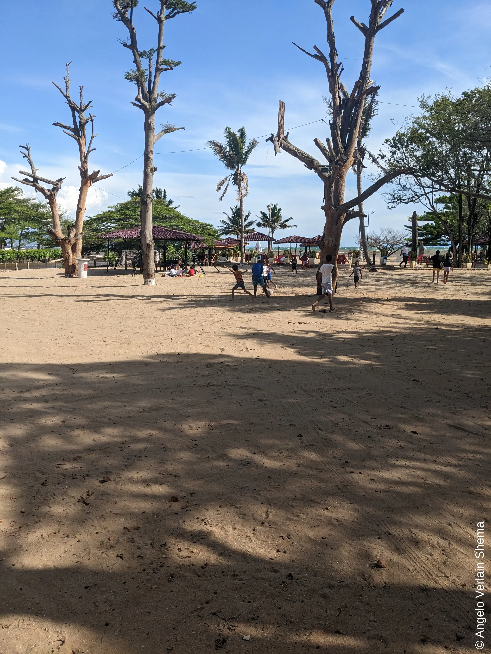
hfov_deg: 51.4
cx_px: 246
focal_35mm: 27
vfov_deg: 65.3
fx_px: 511
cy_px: 327
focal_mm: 4.38
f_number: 1.73
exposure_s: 1/2924
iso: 64
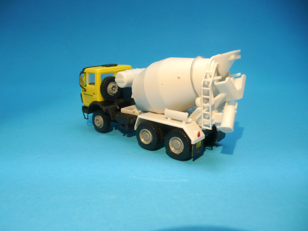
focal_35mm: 28
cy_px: 116
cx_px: 154
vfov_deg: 49.7
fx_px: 249
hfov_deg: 63.4
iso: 100
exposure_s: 1/160
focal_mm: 4.6
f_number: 3.3
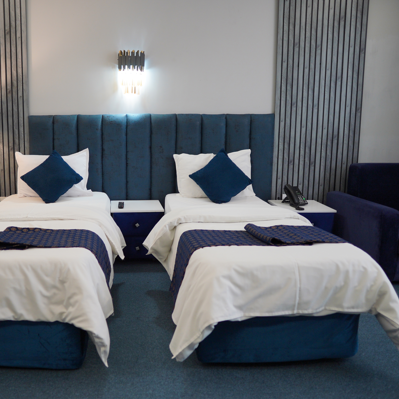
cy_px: 198
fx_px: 404
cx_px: 126
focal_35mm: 31
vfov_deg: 52.5
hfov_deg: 51.3
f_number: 1.4
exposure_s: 1/125
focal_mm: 16
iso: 200
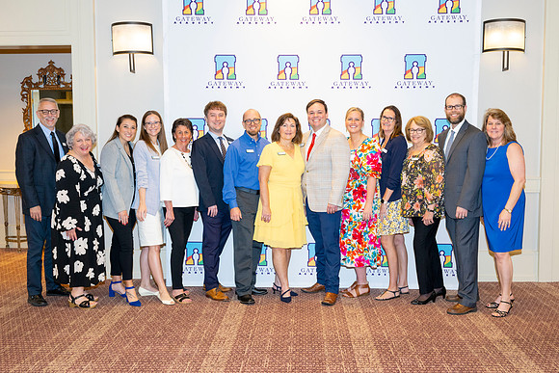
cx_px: 287
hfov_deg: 48.8
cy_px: 191
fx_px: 617
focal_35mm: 40
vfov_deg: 33.6
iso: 1000
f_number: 5.6
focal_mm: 37
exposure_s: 1/100
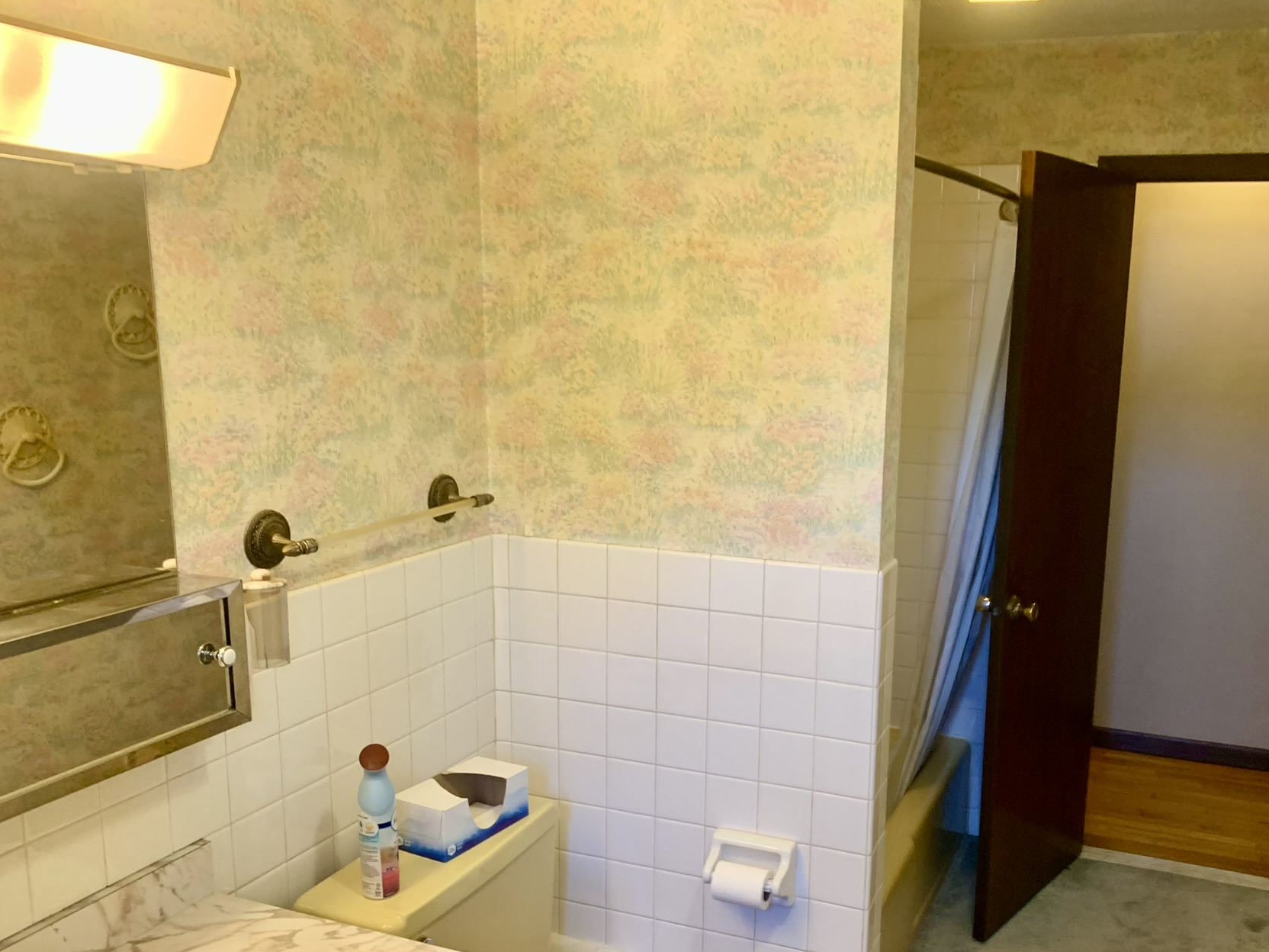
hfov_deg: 56.4
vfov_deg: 43.9
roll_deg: -1.2
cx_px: 756
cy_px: 581
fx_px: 1173
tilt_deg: -11.5
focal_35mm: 32
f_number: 1.8
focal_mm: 4.25
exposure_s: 1/60
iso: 125
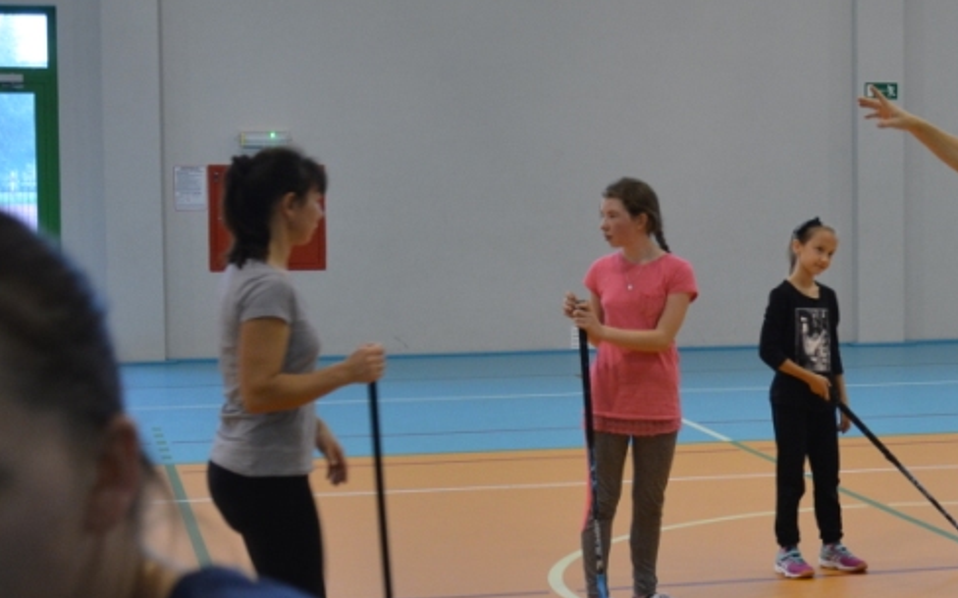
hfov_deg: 20.8
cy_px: 298
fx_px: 2506
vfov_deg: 13.6
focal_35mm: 96
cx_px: 995
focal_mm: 30
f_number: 4.2
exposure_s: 1/60
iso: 640
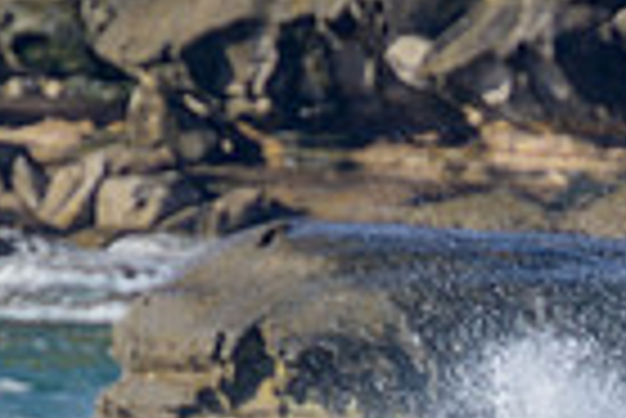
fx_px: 57999
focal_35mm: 3332
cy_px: 775
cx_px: 914
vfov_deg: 0.4
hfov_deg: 0.6
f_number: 11
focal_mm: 800
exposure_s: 1/200
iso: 100
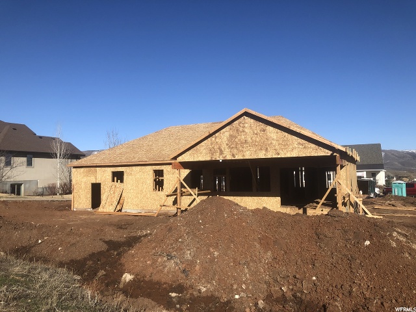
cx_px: 208
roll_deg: +1.5
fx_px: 336
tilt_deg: +1.3
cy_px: 156
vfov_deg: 49.7
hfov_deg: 63.4
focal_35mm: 28
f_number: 1.8
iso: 20
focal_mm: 4
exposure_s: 1/2433
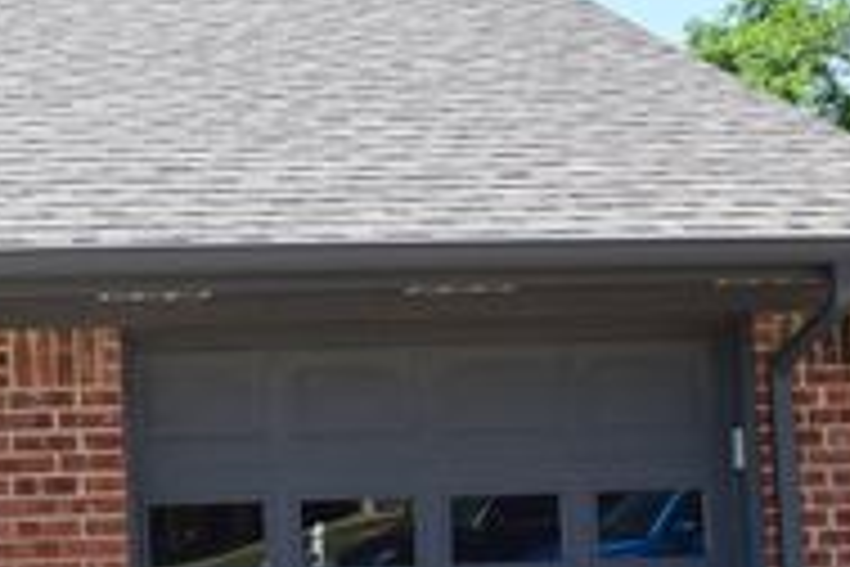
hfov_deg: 20.4
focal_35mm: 95
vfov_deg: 14.4
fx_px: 2243
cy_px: 380
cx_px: -99
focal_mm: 24
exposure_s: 1/320
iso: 400
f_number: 10
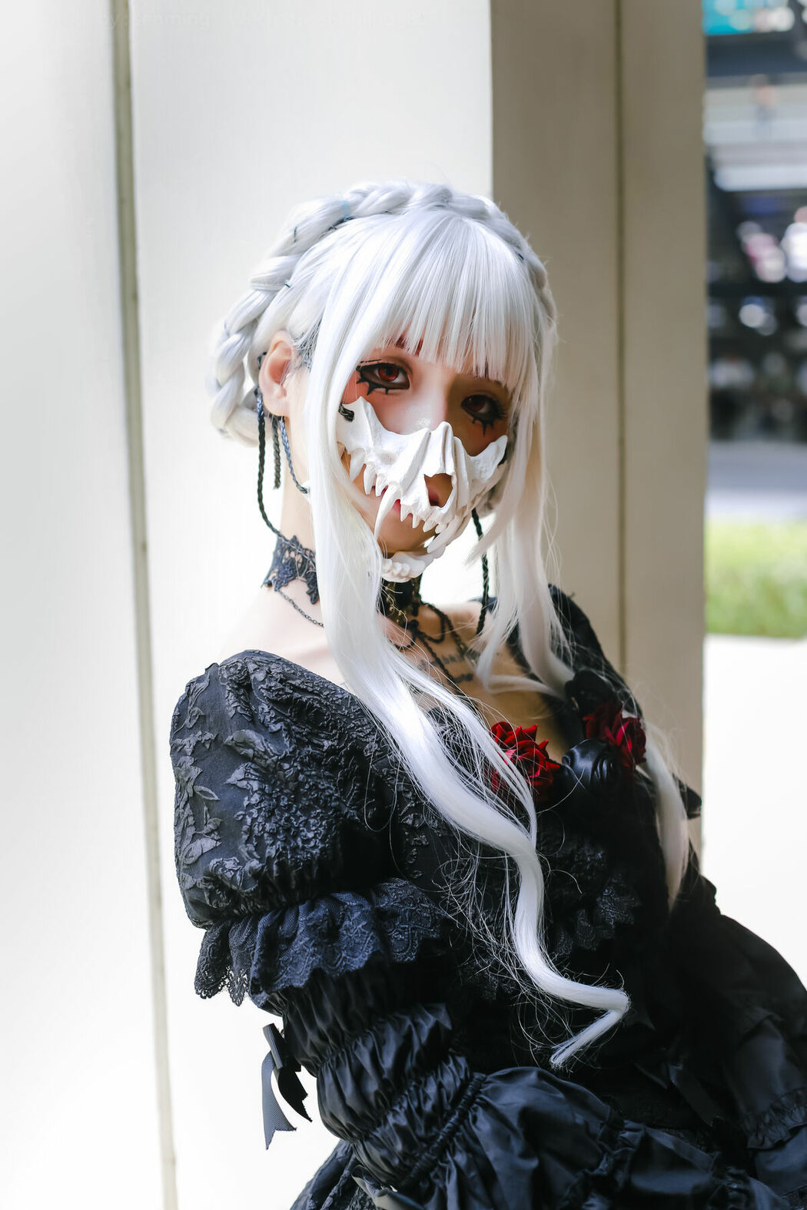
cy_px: 605
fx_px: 1647
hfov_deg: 27.5
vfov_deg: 40.3
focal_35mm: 49
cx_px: 404
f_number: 3.5
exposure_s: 1/160
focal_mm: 50
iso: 200
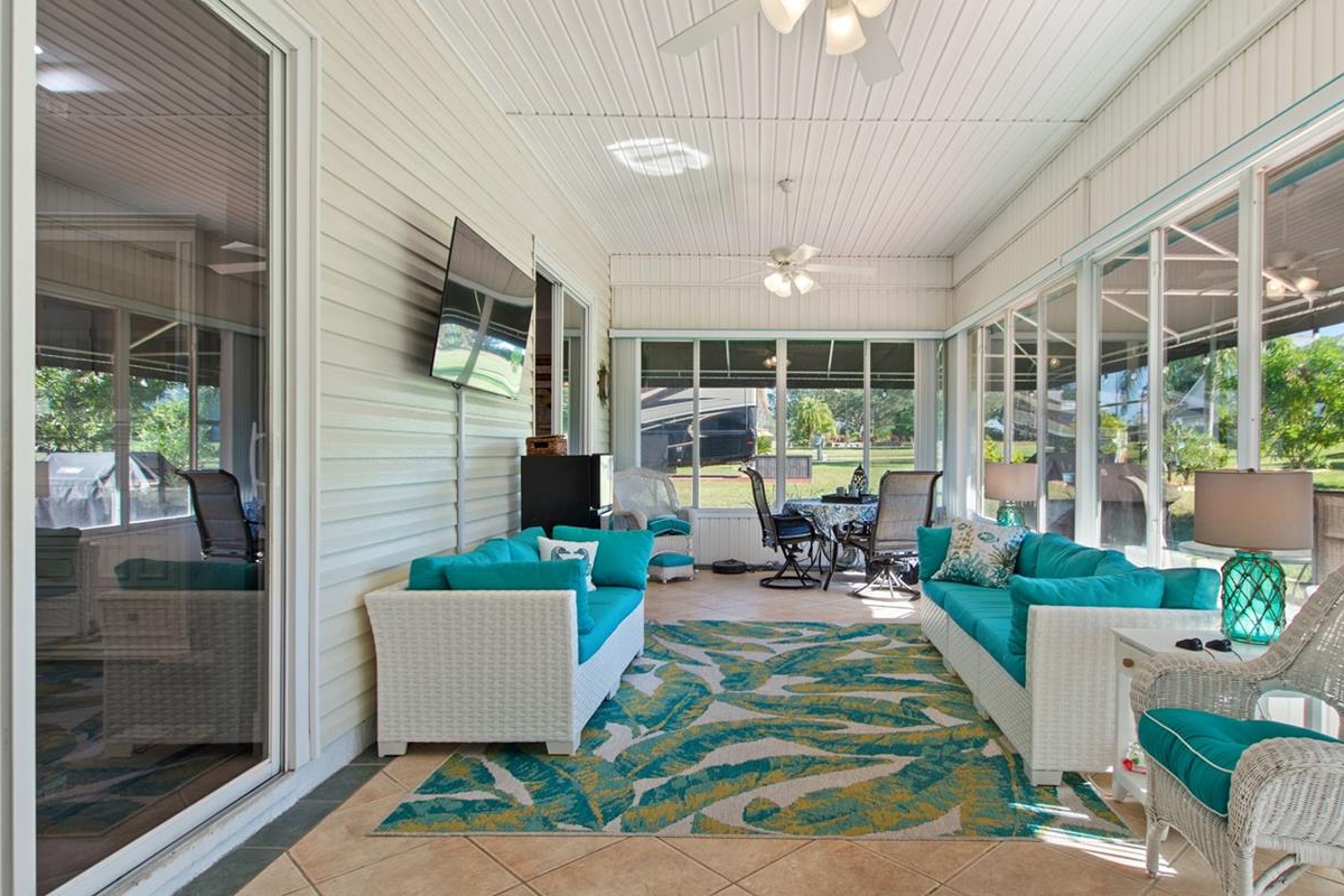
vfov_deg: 61.9
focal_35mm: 20
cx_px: 765
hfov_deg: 83.5
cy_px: 445
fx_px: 747
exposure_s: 1/50
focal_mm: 10
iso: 400
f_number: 4.5
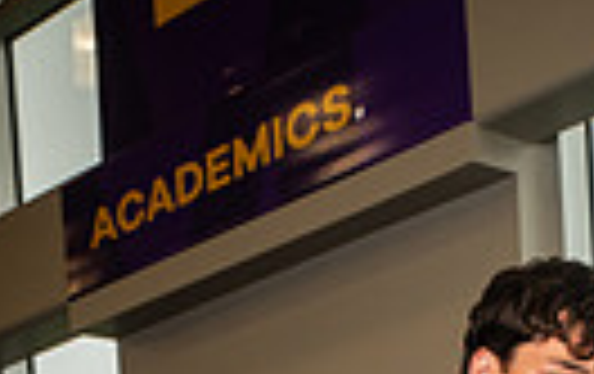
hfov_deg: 16.5
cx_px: 508
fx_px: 2027
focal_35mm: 125
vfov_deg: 9.2
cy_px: 973
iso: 500
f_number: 5.6
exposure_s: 1/250
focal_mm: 36
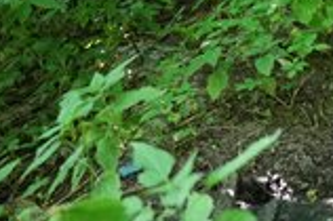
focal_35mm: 71
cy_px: 33
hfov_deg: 25.3
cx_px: 409
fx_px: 656
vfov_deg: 18.9
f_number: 2.8
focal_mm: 28
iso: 8000
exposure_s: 1/160
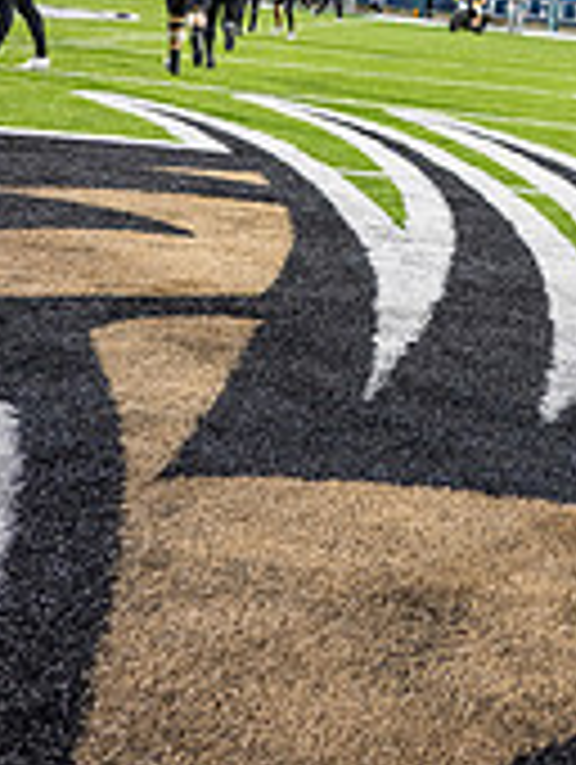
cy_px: -220
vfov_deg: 26.9
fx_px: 1350
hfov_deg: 22.8
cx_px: 621
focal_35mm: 61
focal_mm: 24
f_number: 3.2
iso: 1250
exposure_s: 1/500
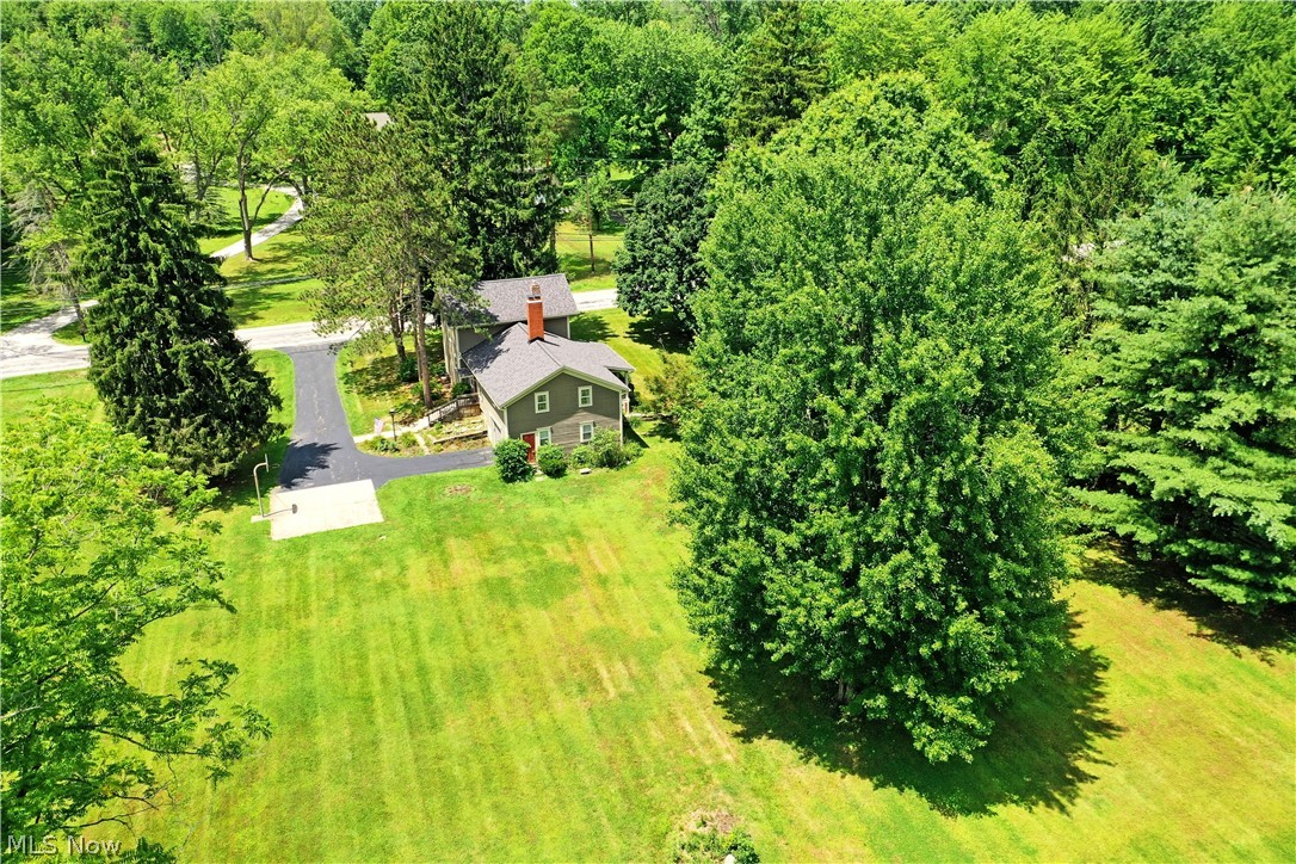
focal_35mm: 28
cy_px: 432
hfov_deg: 65.5
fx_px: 1008
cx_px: 648
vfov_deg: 46.4
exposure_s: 1/320
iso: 100
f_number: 5.6
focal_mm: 10.26
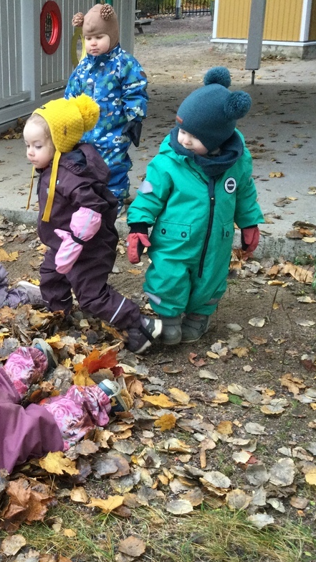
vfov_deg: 44.6
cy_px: 286
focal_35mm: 46
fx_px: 685
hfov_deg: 24.1
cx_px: -40
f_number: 2.4
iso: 40
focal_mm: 3.3
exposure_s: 1/33
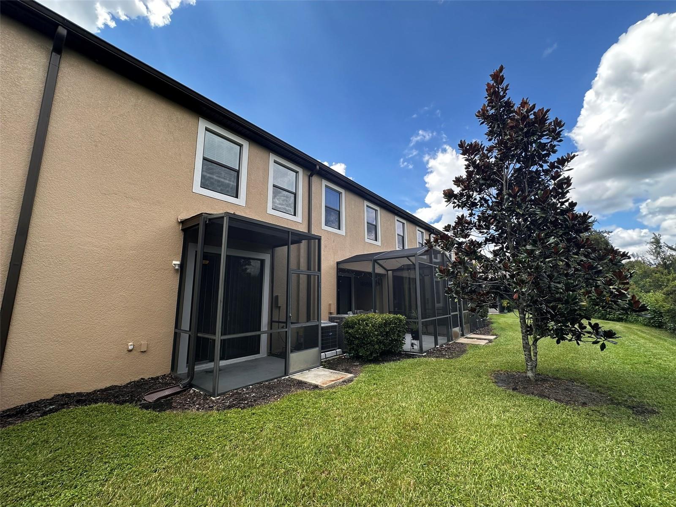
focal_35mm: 14
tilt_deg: +9.5
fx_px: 273
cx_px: 338
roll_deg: +0.8
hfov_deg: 102.1
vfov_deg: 85.7
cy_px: 254
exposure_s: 1/506
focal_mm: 2.22
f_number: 2.2
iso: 40
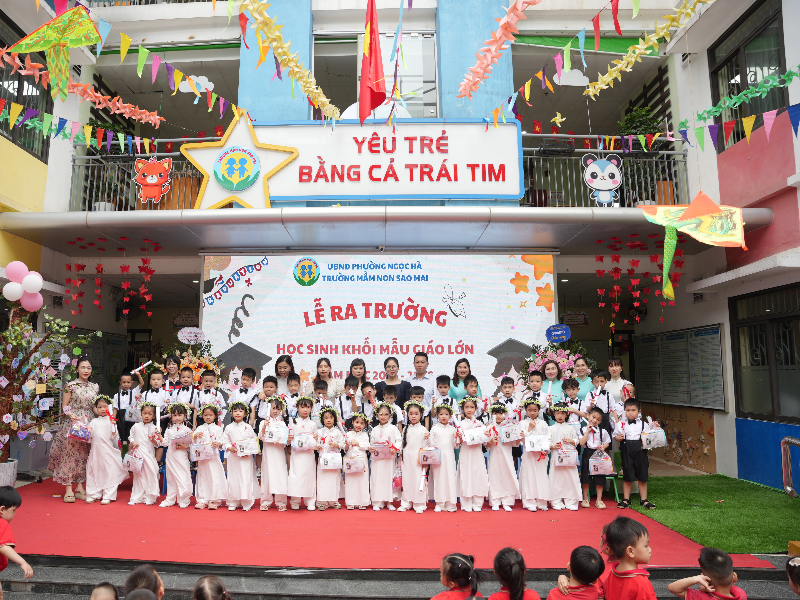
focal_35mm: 26
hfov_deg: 67.1
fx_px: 601
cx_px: 350
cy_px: 300
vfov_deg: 53.1
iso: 160
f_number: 4
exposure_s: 1/200
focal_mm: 24
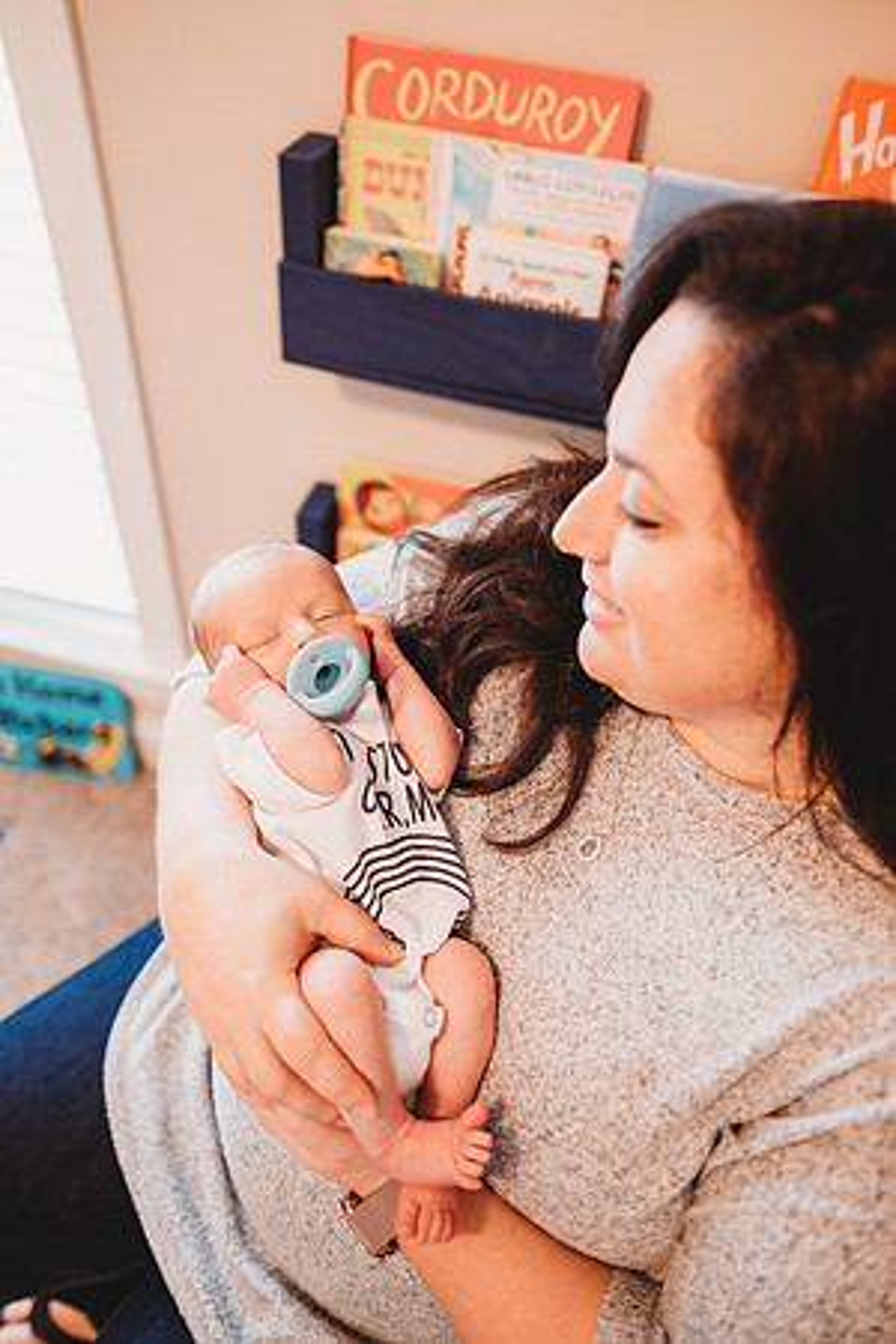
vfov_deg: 73.7
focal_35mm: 24
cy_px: 672
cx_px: 448
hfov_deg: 53.1
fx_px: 896
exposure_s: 1/160
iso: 800
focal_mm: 24
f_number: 2.2
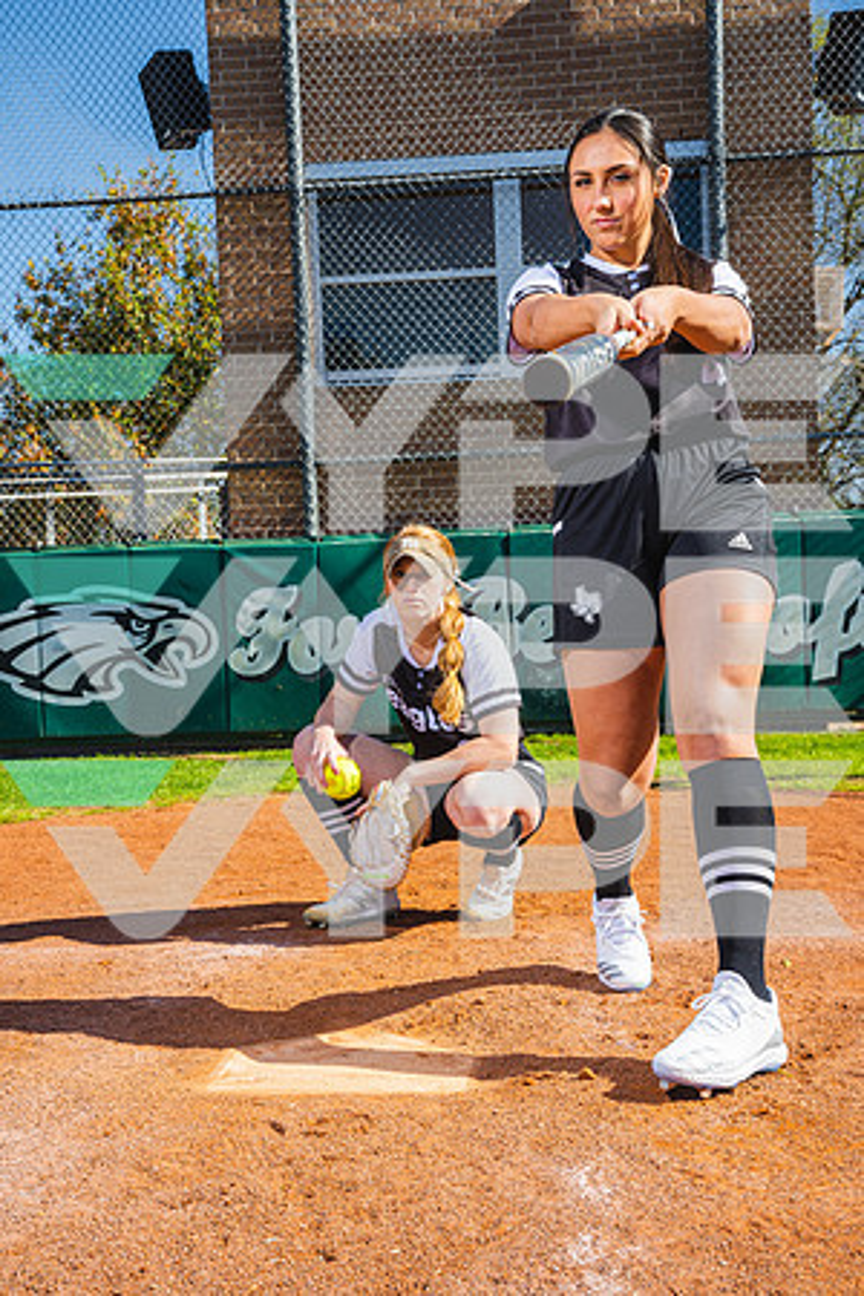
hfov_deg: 30.5
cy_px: 648
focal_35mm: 44
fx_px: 1584
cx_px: 432
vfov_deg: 44.5
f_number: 11
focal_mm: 44
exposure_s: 1/125
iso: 100
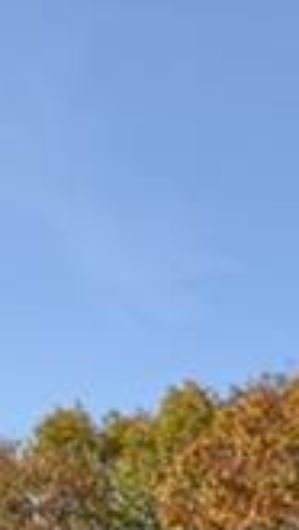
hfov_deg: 10.2
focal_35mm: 107
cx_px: 659
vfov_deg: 16.8
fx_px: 1509
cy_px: 933
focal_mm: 11
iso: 200
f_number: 9
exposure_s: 1/320
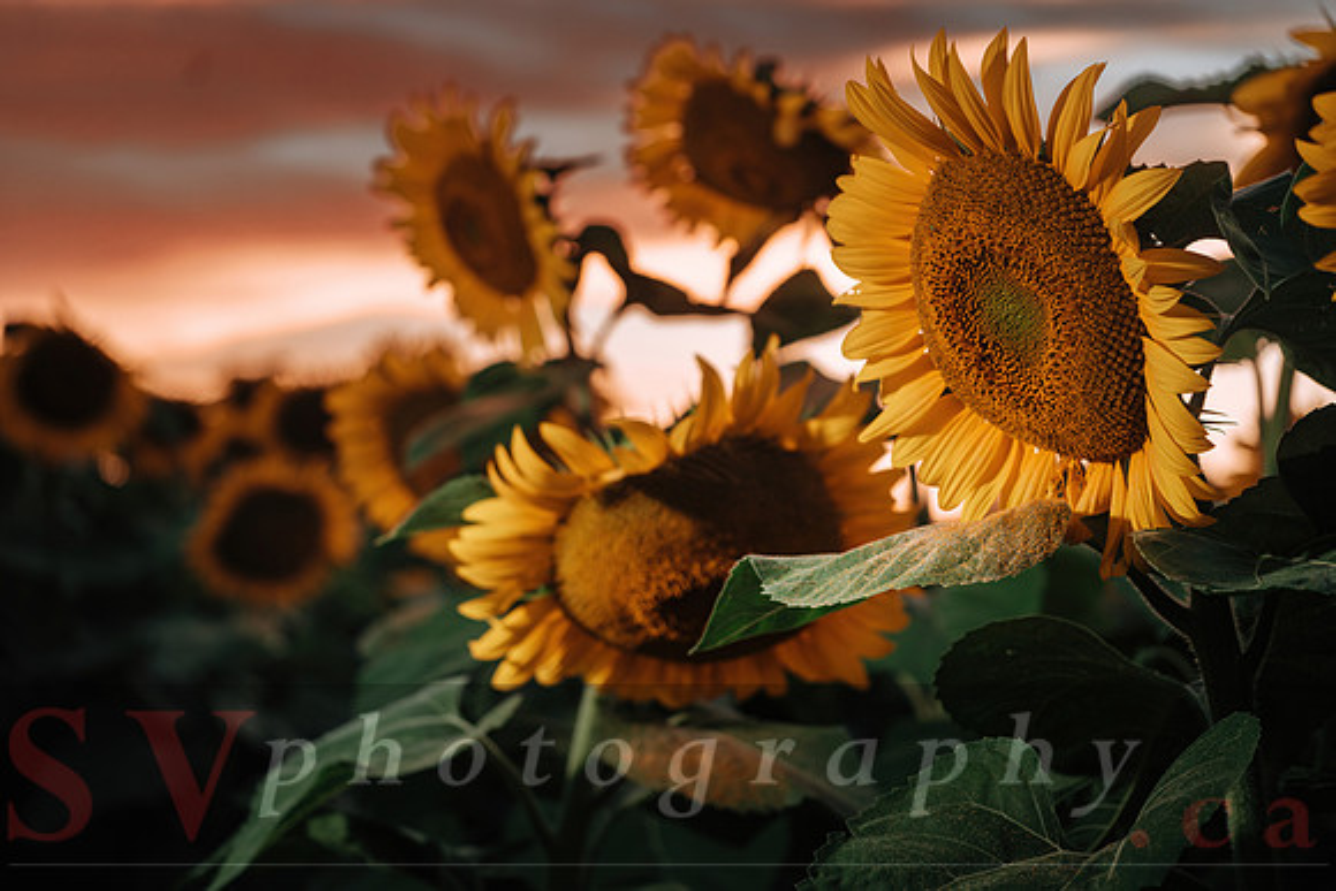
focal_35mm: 82
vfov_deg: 16.6
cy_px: 390
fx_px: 3050
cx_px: 668
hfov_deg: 24.7
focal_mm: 100
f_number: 5.6
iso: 250
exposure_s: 1/40
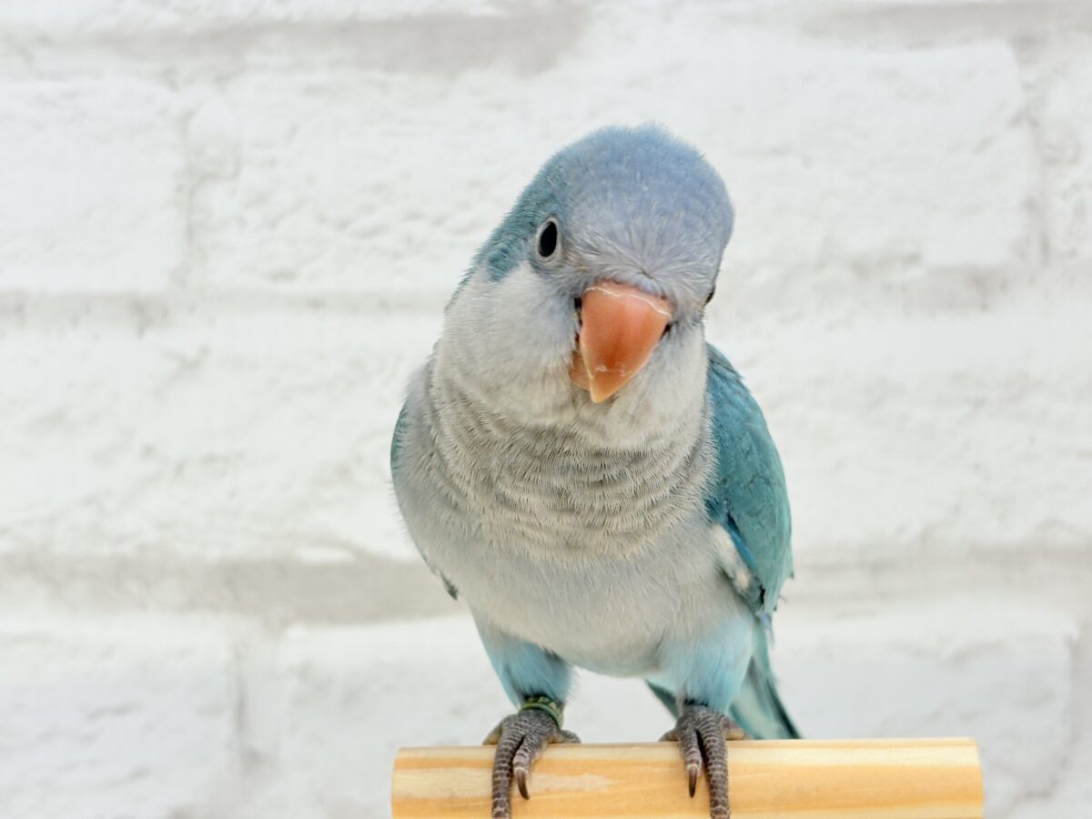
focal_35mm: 52
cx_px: 546
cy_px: 410
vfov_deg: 28.0
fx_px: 1640
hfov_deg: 36.8
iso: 32
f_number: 1.6
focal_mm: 5.96
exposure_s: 1/50
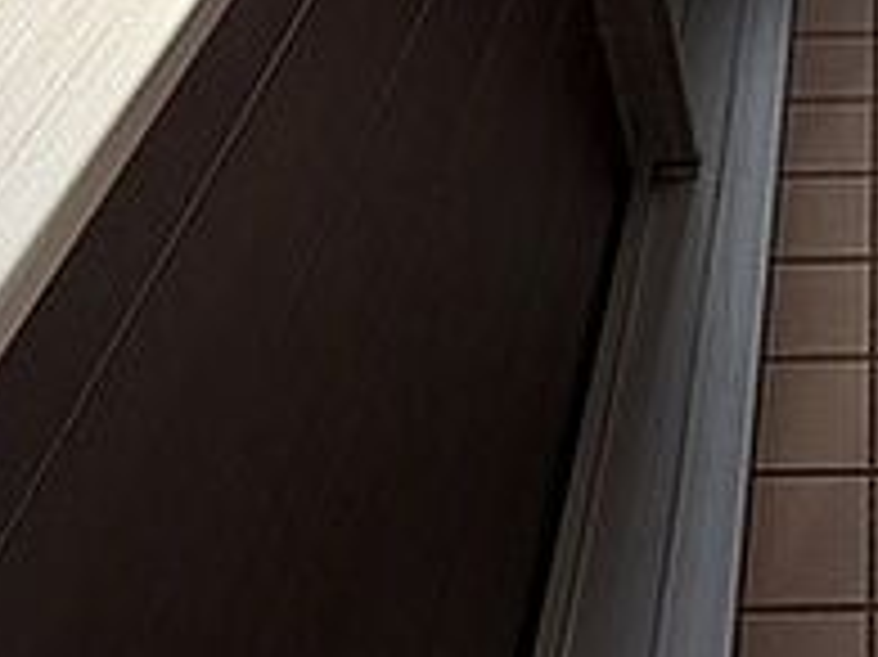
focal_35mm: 46
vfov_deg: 27.8
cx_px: 901
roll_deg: +1.6
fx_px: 1166
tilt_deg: -36.8
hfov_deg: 36.6
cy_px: -122
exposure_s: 1/770
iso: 40
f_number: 2.2
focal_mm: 2.22
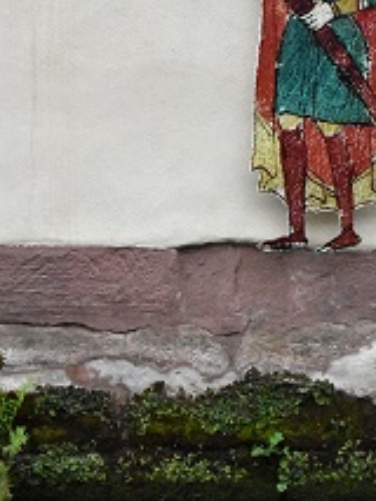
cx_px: 246
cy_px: 145
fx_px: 1476
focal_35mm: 102
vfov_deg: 19.2
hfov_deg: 14.5
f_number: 11
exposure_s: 1/8000
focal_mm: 34
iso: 8000
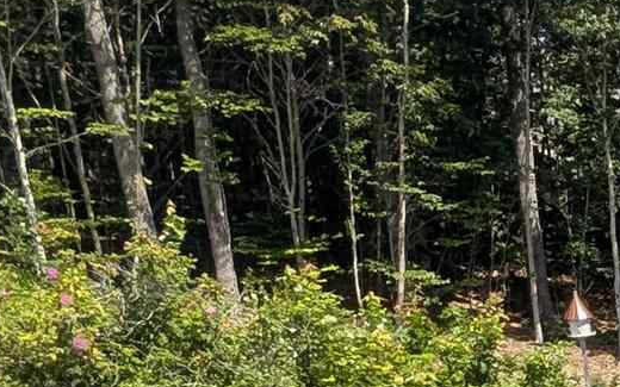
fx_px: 1267
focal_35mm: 75
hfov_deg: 20.9
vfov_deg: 15.9
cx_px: 1047
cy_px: 594
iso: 52
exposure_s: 1/3247
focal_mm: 2.02
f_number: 1.7
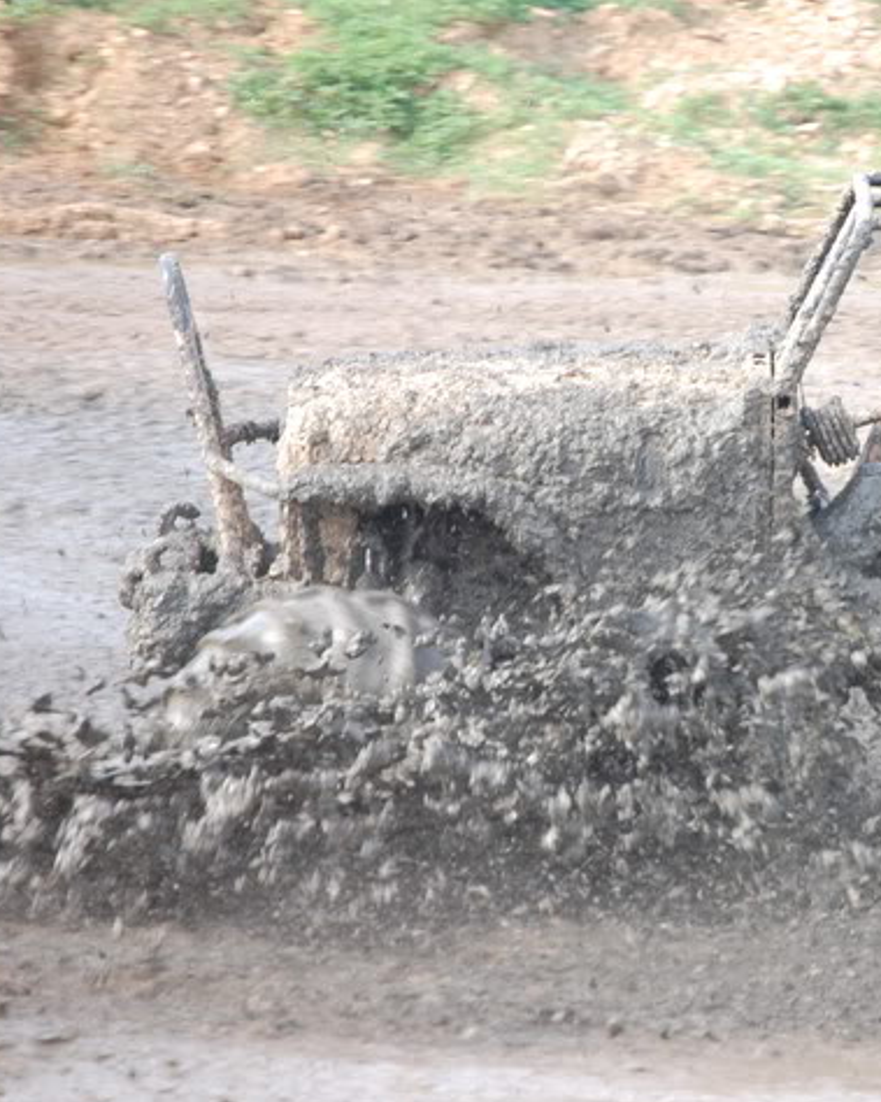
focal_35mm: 475
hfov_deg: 3.3
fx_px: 15487
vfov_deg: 4.1
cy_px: 505
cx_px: 823
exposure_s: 1/160
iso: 400
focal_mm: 200
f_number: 9
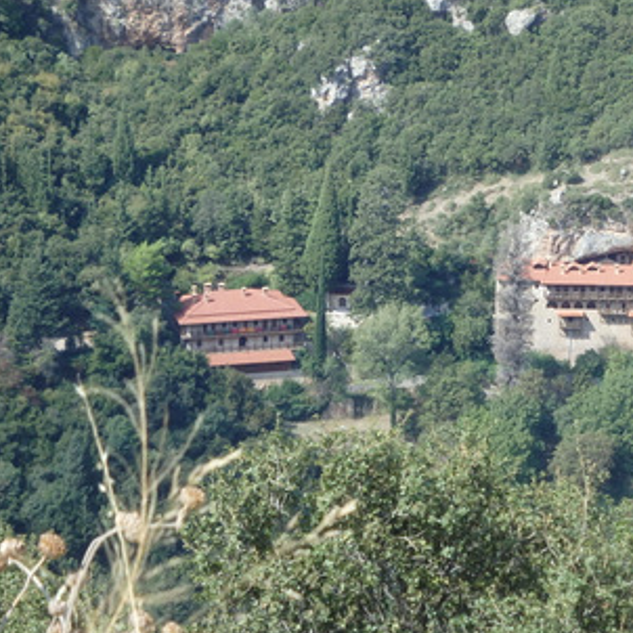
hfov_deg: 8.5
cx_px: 518
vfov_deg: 8.5
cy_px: 282
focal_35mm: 205
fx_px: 4241
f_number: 5.9
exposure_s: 1/250
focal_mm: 25
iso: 160
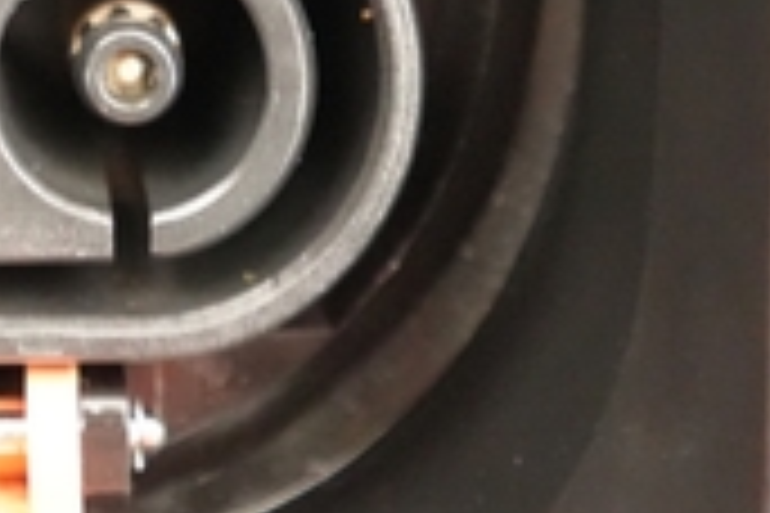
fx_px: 2246
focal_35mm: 105
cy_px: -423
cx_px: -36
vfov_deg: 12.0
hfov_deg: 18.8
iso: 12800
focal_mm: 28
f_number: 2.8
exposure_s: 1/13
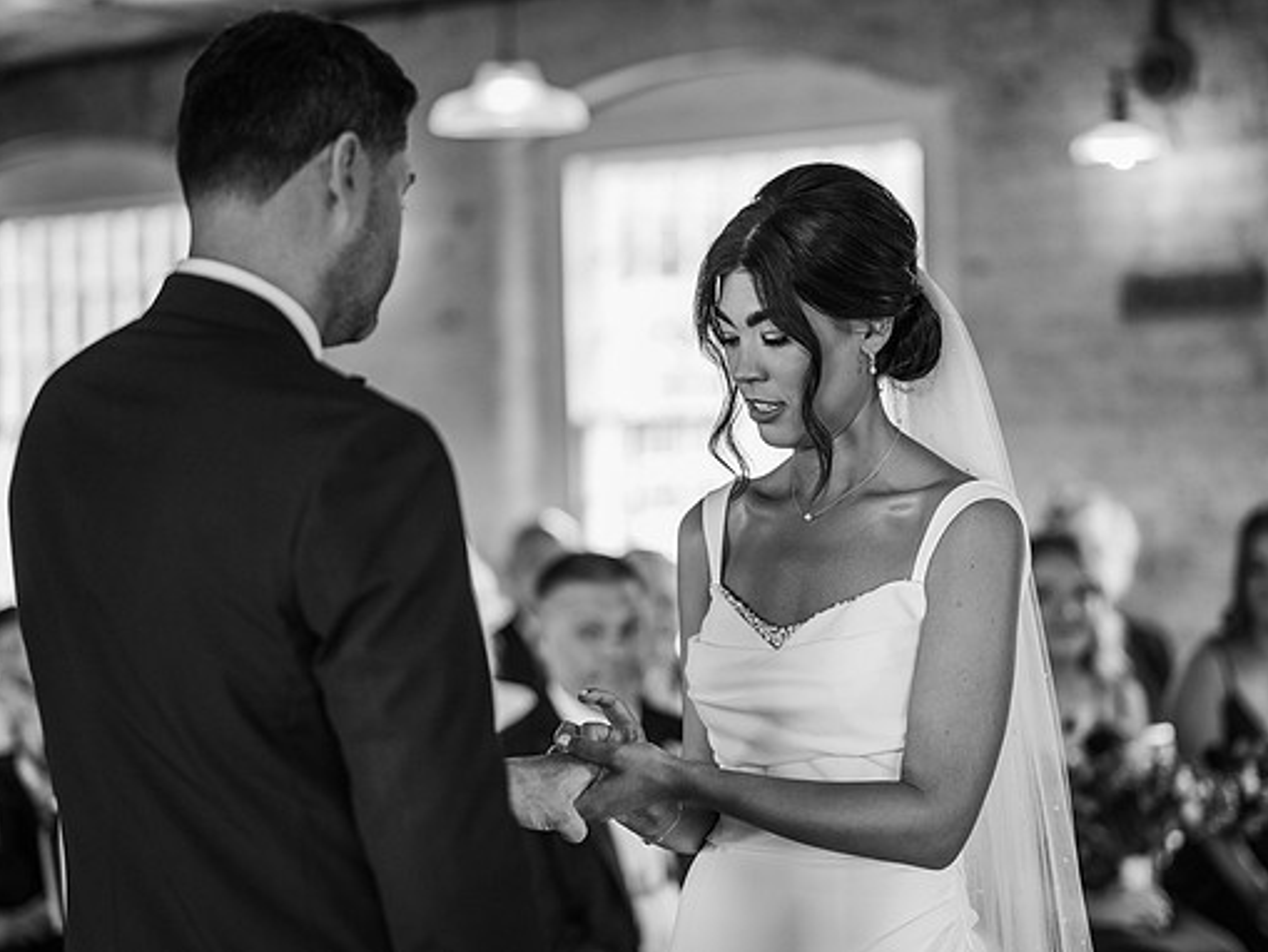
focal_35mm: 93
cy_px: 474
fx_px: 3407
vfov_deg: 15.9
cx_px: 685
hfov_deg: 21.1
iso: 720
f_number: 2
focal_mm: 85
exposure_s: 1/200
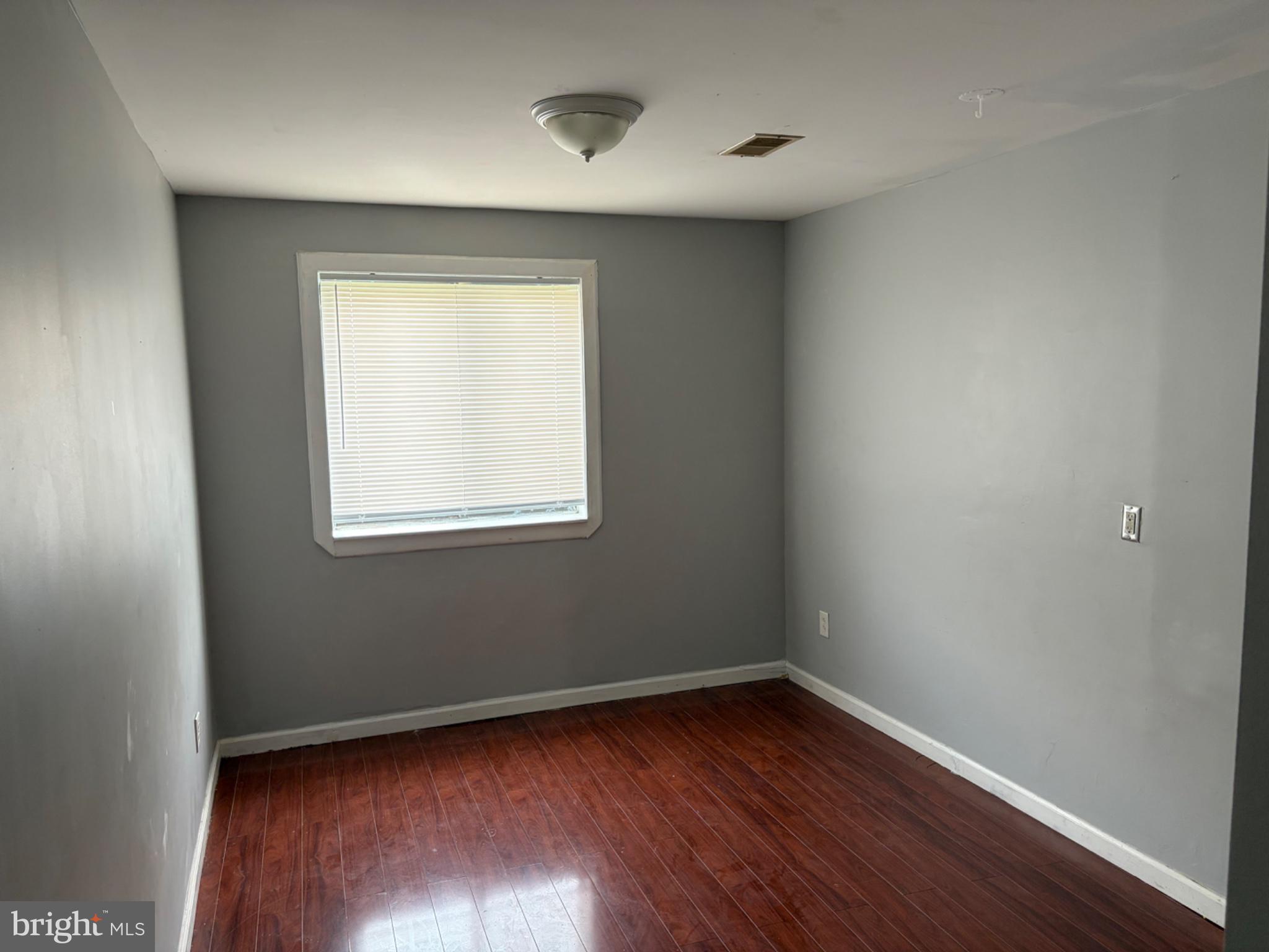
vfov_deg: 53.1
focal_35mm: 26
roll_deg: +1.5
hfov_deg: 67.3
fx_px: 953
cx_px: 634
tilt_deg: -5.4
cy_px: 476
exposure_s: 1/74
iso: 125
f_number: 1.6
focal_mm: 5.96
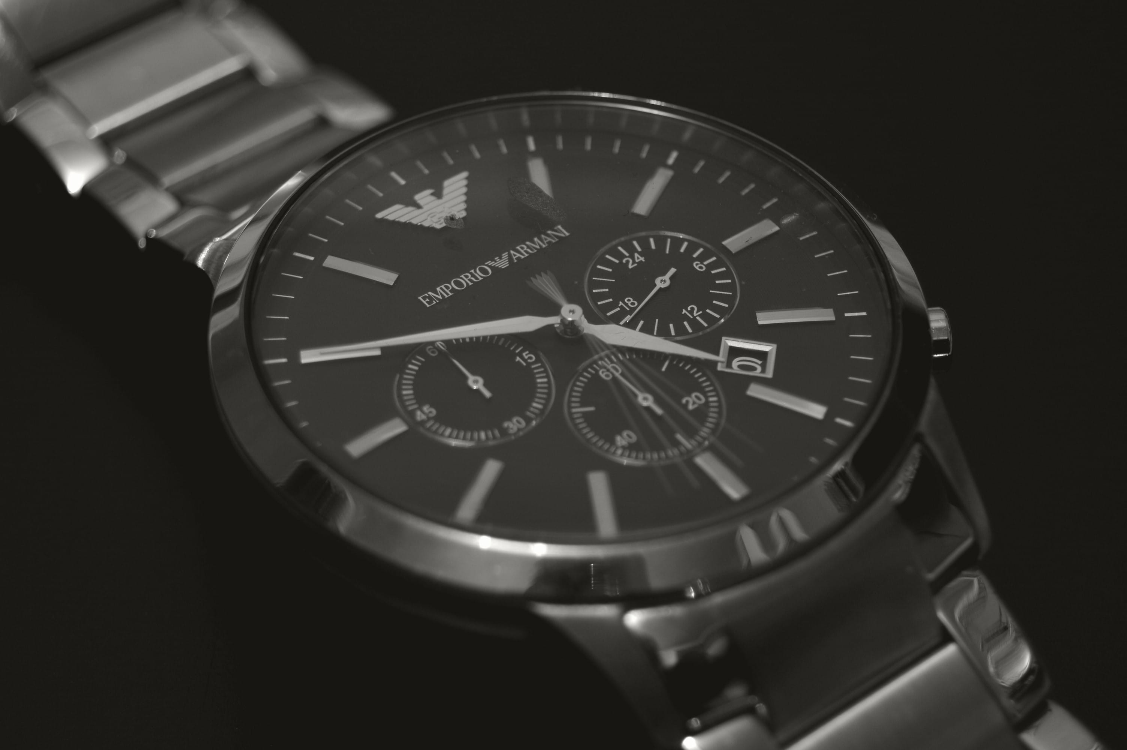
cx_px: 564
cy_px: 375
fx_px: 2580
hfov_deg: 24.6
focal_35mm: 82
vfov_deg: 16.5
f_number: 5.6
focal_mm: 55
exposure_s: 4
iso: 100
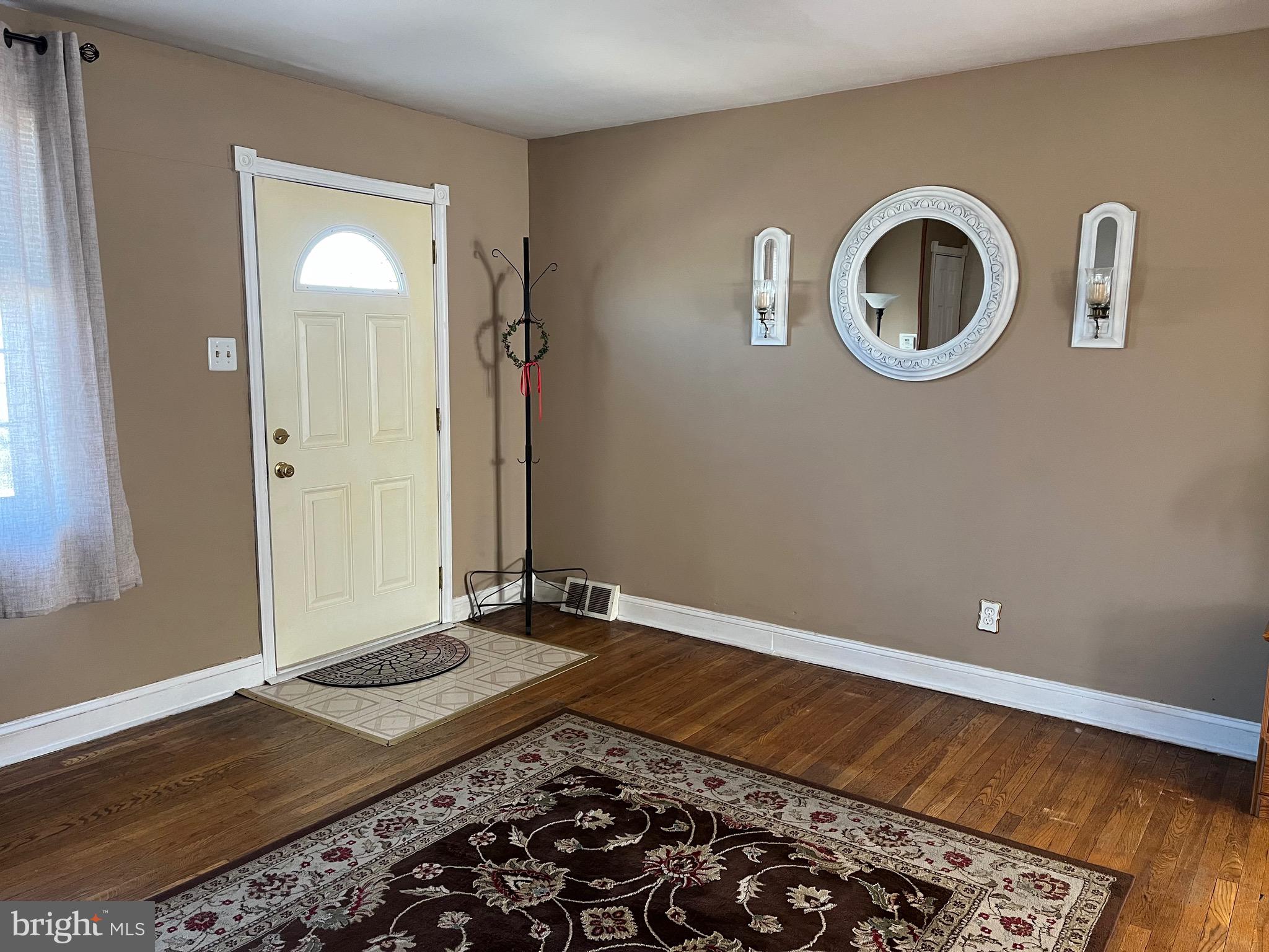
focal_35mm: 26
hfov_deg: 67.3
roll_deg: -0.4
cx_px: 634
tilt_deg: -8.8
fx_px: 953
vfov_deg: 53.1
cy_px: 476
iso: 250
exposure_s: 1/60
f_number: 1.6
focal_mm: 5.1
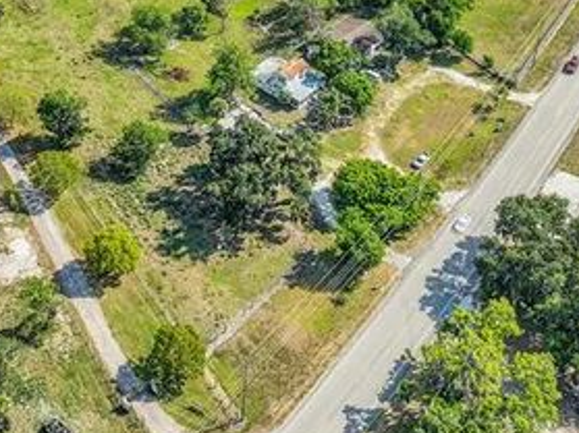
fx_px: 920
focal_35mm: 55
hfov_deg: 34.1
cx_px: 137
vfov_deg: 24.8
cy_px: -36
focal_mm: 12.3
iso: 110
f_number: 2.8
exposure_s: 1/1250
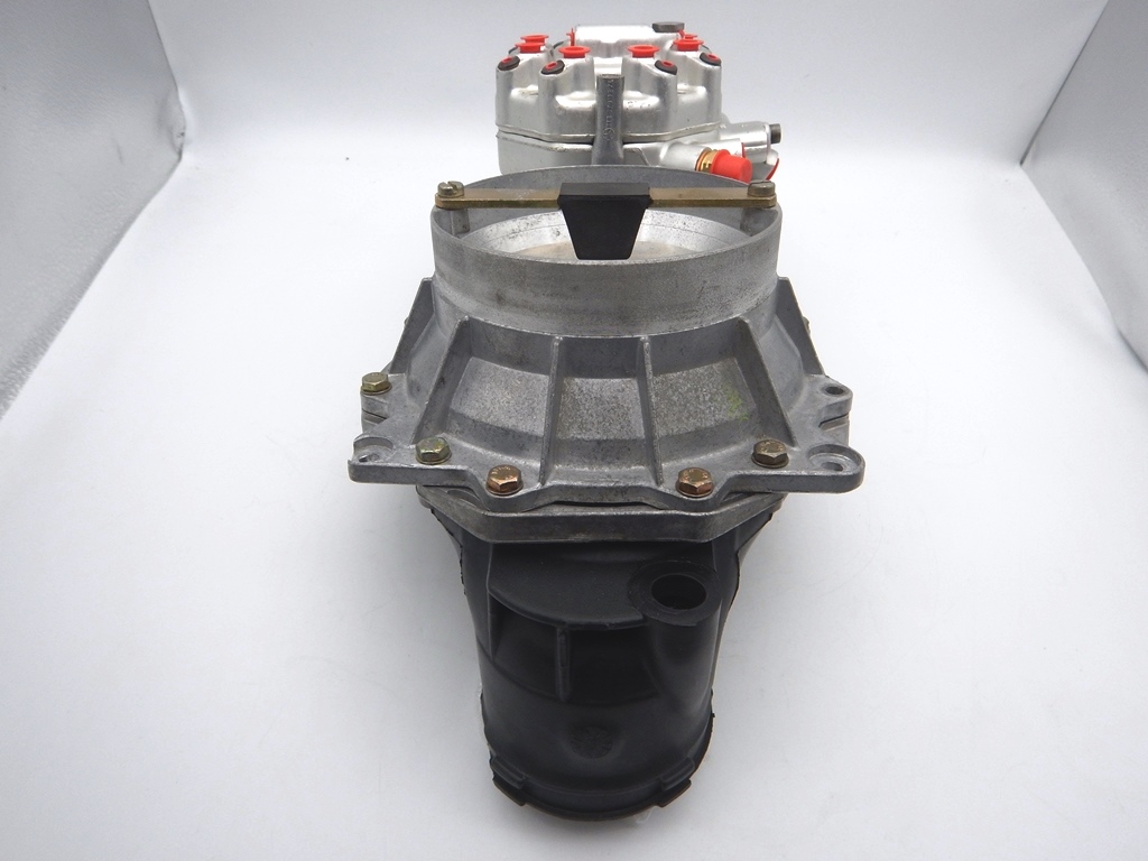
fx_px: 796
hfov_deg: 71.6
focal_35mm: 24
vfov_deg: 56.8
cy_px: 430
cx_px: 574
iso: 125
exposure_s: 1/320
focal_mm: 4.3
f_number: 2.8
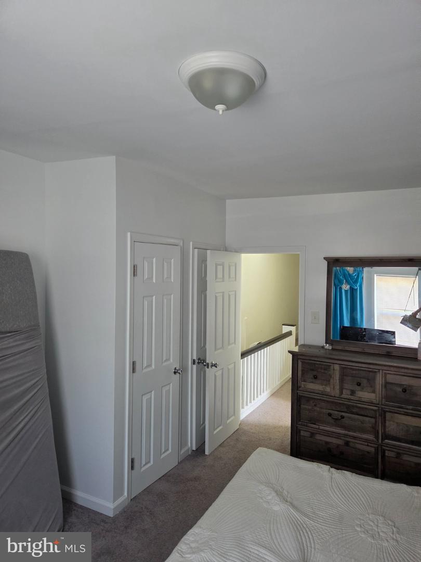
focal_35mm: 23
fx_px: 373
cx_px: 210
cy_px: 281
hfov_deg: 58.9
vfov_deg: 73.9
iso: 500
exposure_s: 1/120
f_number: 1.8
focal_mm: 5.4
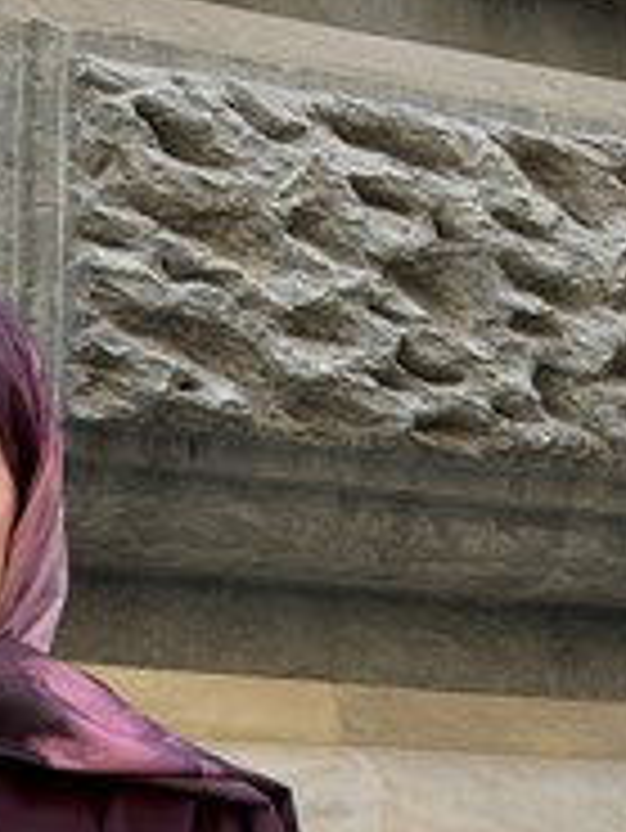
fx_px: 3324
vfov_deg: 13.9
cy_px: 996
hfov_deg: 10.6
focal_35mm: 138
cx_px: -144
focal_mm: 6.76
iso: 64
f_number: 1.78
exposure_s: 1/352
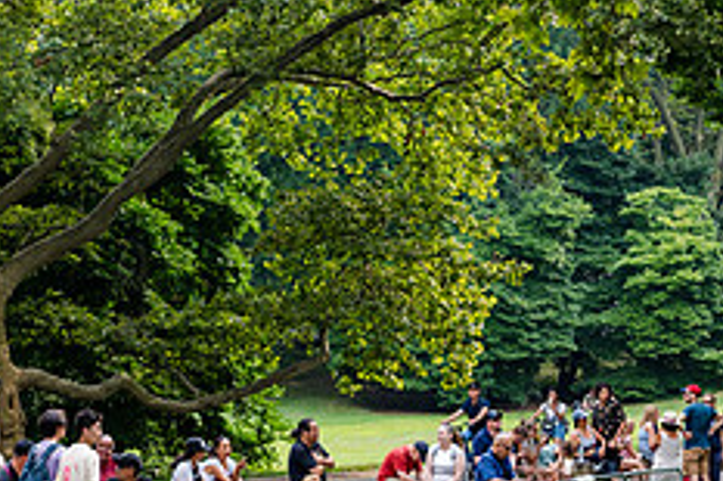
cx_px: 531
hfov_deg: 11.4
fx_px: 3612
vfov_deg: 7.6
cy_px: 436
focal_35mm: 180
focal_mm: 70
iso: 200
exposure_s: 1/250
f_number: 4
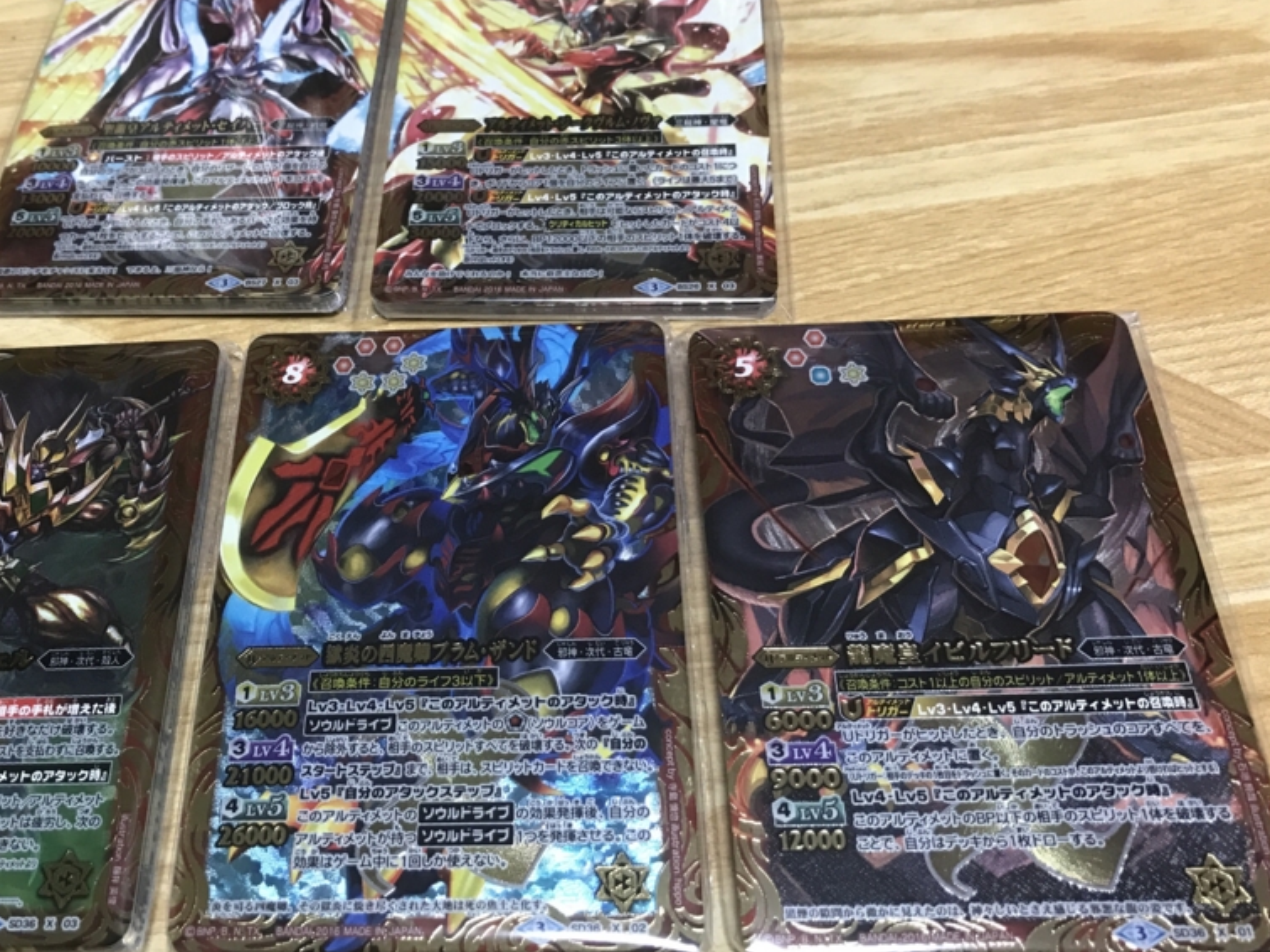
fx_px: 1394
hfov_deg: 48.5
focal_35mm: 38
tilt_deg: -55.1
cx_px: 474
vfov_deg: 37.7
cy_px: 436
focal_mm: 3.99
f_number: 1.8
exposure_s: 1/30
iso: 40
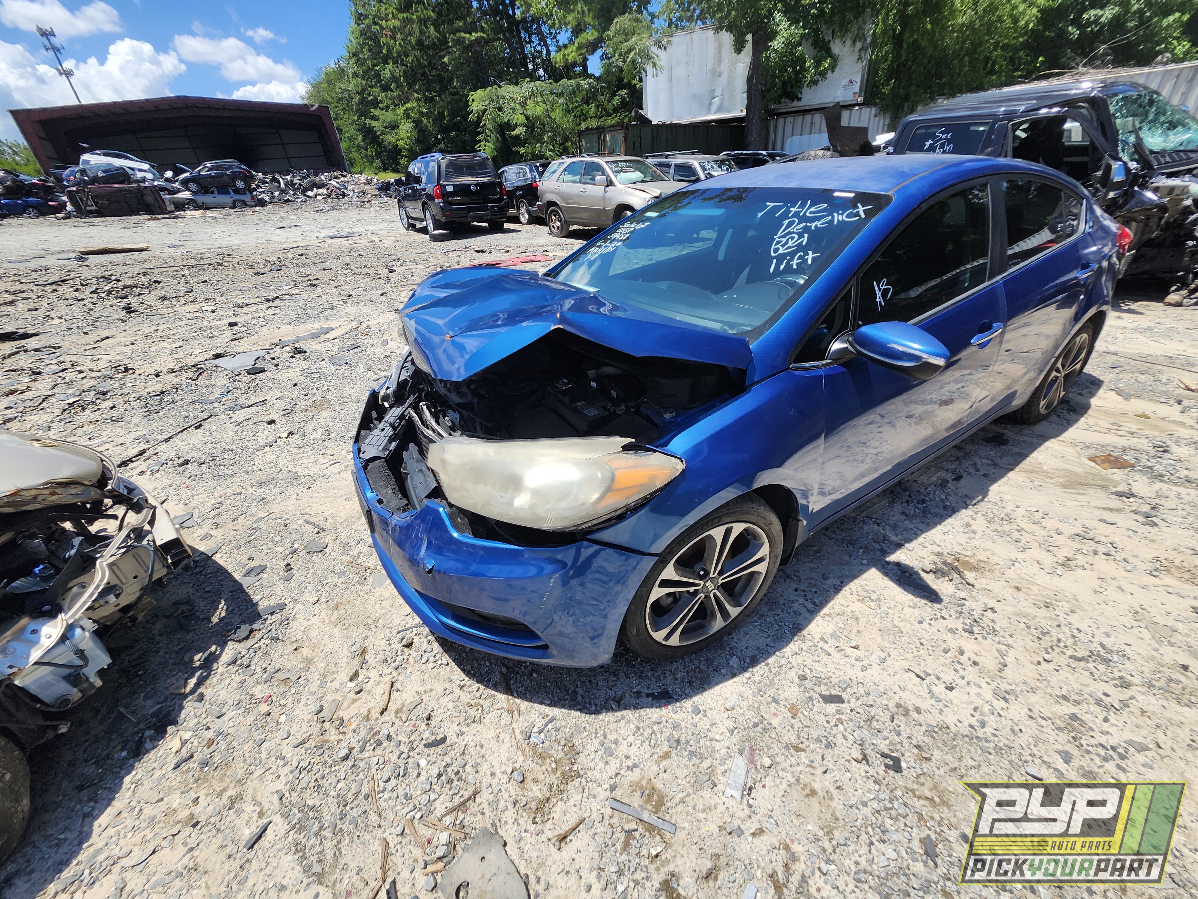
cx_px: 599
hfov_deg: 106.2
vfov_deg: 89.9
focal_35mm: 13
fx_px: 450
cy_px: 450
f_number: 2.2
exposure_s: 1/1387
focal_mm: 1.74
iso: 40
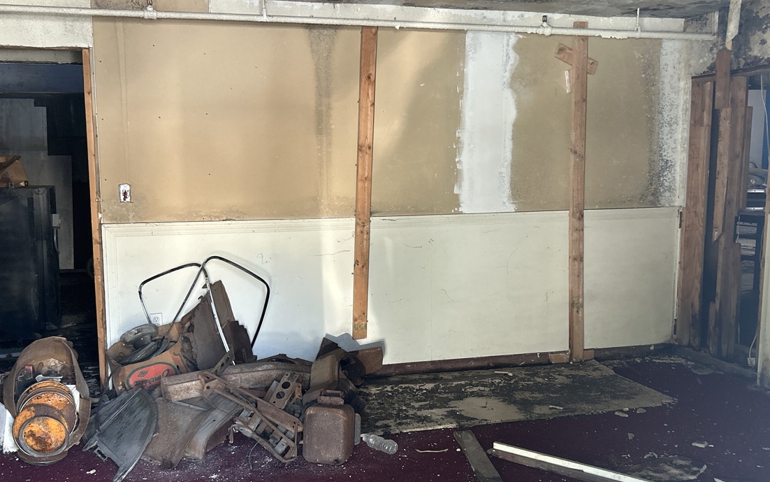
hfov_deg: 53.9
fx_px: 756
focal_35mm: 36
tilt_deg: -7.8
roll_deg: +0.5
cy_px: 266
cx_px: 339
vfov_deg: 35.3
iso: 160
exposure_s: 1/60
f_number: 1.5
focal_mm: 5.7
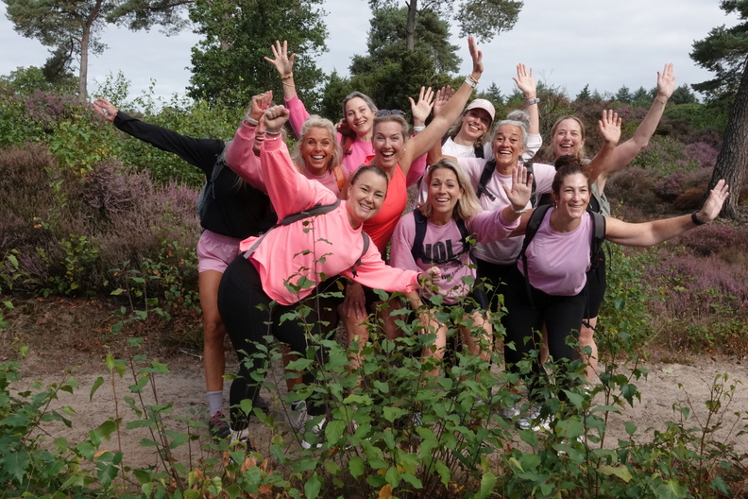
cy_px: 250
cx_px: 374
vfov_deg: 38.9
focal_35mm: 34
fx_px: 706
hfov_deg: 55.8
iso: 1000
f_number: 16
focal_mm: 12.33
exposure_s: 1/250
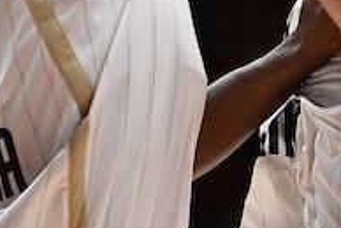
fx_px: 4098
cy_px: -167
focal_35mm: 432
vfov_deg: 3.2
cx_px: 582
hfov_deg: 4.7
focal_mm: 70
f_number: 2.8
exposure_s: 1/1250
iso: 2500
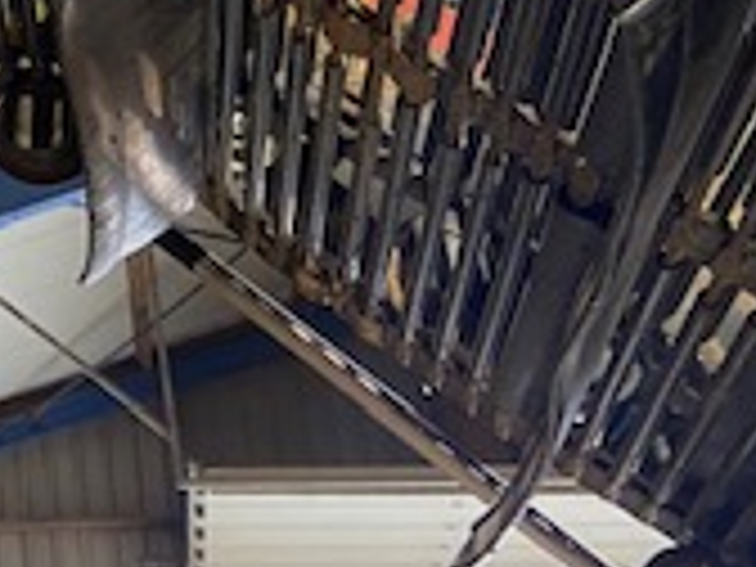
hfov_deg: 17.7
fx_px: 2162
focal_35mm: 99
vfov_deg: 14.4
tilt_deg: +31.3
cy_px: -140
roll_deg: -2.4
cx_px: -387
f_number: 1.8
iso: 500
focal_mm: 4.25
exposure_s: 1/33
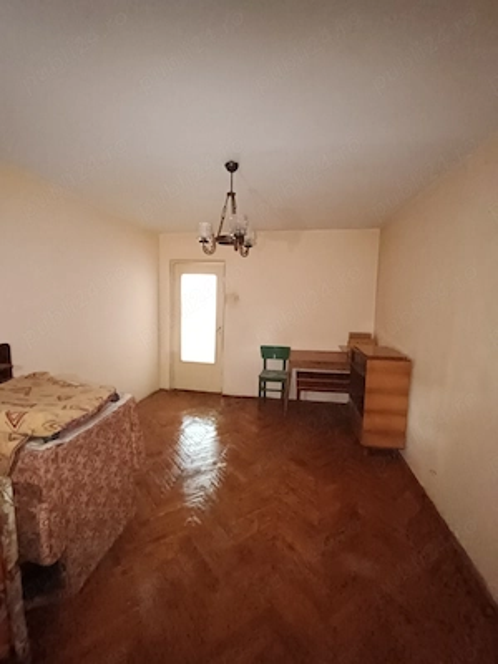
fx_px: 307
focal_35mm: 16
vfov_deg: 94.5
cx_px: 249
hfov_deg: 78.1
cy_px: 332
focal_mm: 1.66
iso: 2340
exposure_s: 1/20
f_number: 2.2
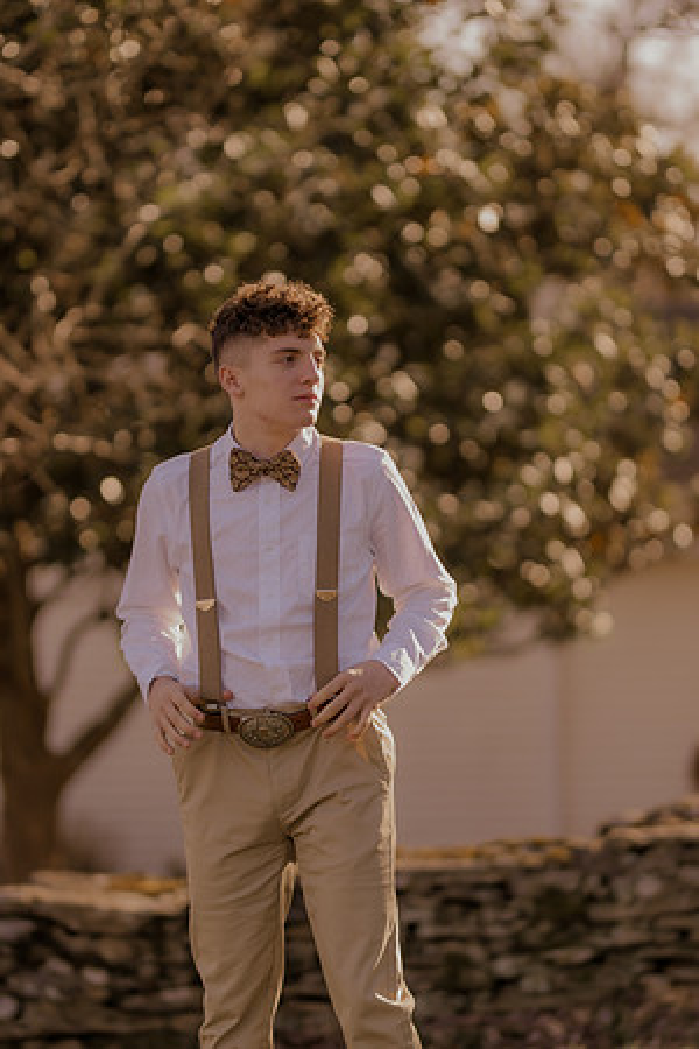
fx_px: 3699
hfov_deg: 10.8
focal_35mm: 127
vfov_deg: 16.1
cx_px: 350
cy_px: 524
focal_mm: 85
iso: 200
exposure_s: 1/2500
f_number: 1.4
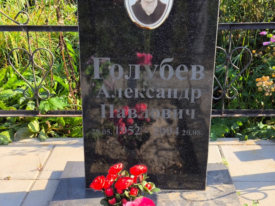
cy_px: 103
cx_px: 138
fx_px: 397
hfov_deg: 38.2
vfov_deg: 29.1
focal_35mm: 50
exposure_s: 1/515
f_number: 1.7
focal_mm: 4.71
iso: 50
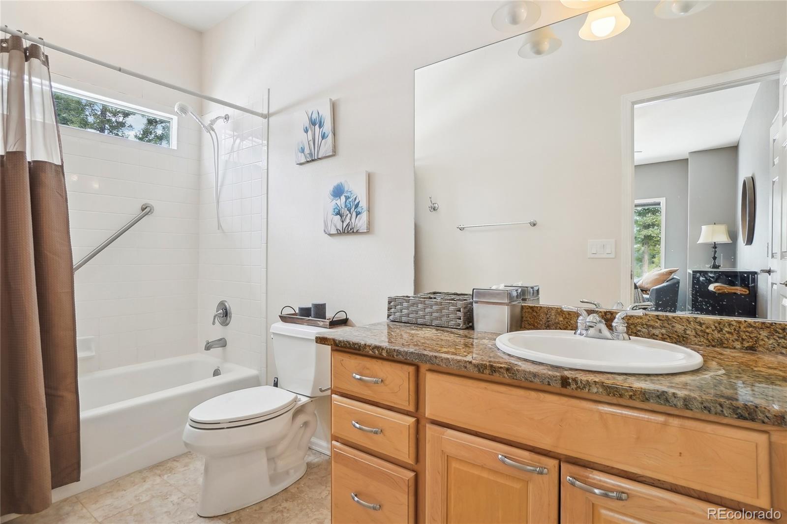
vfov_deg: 67.4
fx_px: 393
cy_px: 262
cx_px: 394
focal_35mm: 18
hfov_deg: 90.0
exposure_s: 1/20
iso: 400
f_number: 8
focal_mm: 12
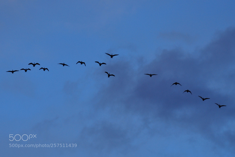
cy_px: 78
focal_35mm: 158
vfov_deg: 8.7
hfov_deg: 13.0
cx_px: 118
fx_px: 1028
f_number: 6.3
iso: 200
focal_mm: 105
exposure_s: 1/160
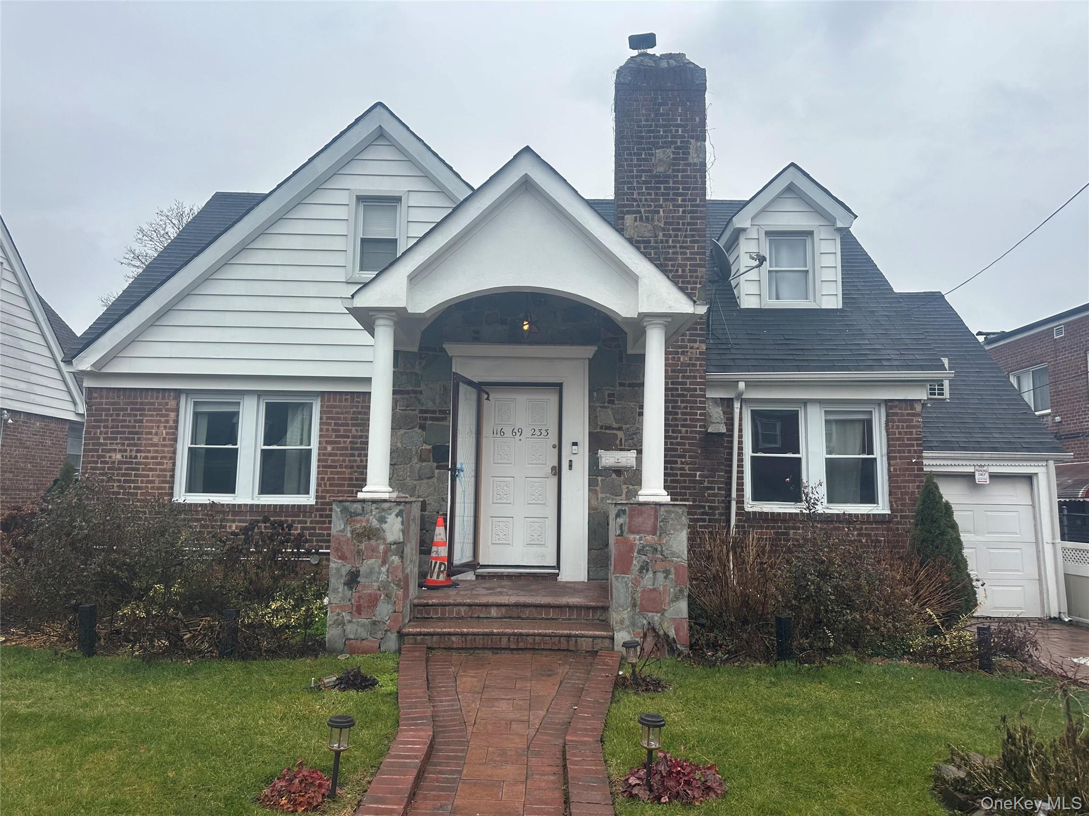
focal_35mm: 24
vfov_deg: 56.8
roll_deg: -1.9
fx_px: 755
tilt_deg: +7.4
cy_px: 408
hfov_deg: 71.6
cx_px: 544
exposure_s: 1/1157
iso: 80
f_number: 1.78
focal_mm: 6.86
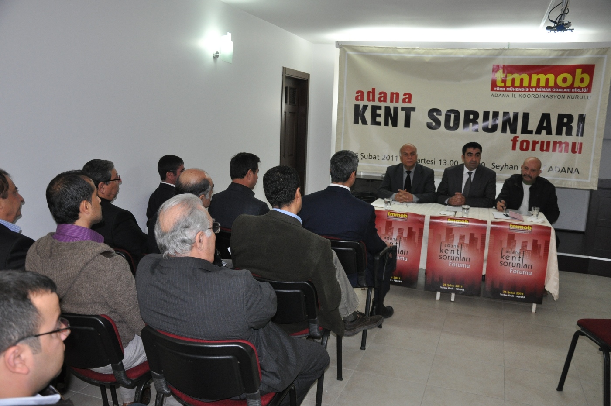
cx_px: 306
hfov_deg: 59.5
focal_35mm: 32
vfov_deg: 41.6
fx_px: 534
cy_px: 203
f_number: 3.8
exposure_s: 1/60
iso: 800
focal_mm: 21
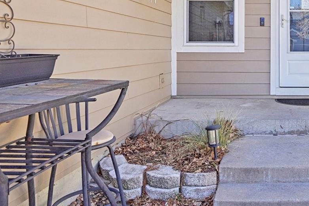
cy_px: 52
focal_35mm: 37
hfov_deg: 47.2
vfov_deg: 35.2
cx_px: 272
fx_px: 318
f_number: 8
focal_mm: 12
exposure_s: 1/60
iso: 100
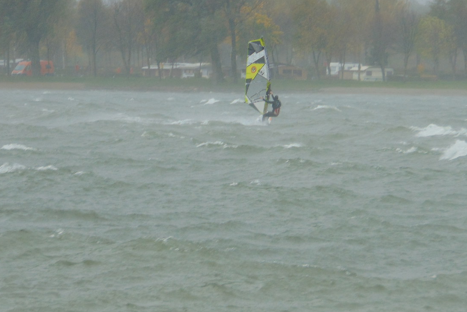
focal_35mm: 381
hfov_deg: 5.4
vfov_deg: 3.6
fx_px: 4942
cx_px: 270
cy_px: 147
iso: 80
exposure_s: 1/125
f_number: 4.1
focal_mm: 44.9
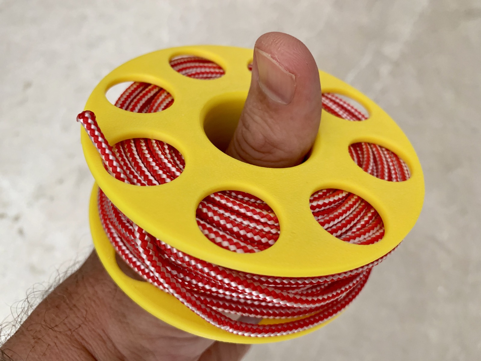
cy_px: 180
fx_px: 361
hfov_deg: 67.3
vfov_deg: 53.1
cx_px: 240
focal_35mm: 26
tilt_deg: -62.5
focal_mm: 4.25
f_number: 1.8
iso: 160
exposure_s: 1/60
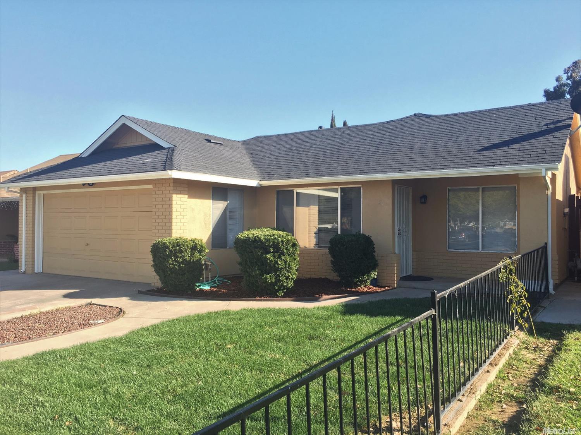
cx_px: 290
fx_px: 487
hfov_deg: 61.7
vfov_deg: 48.2
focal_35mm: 29
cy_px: 218
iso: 25
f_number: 2.2
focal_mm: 4.15
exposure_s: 1/277
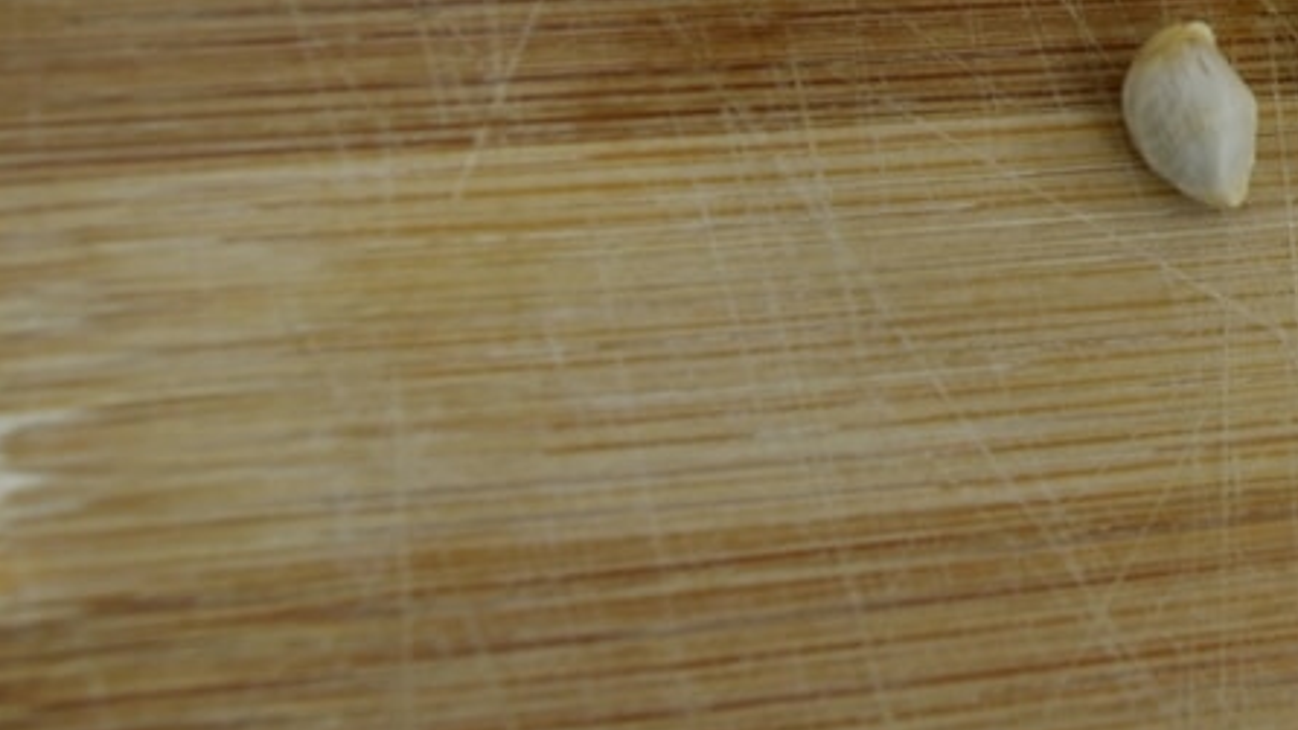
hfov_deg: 21.0
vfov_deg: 12.4
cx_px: 1647
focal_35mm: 93
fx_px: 3201
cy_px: -381
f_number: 9
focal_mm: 22
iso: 100
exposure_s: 1/100
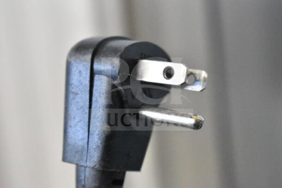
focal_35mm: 82
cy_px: 94
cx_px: 141
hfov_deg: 24.6
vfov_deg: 16.6
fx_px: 646
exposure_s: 1/100
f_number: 5.6
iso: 14400
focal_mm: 55
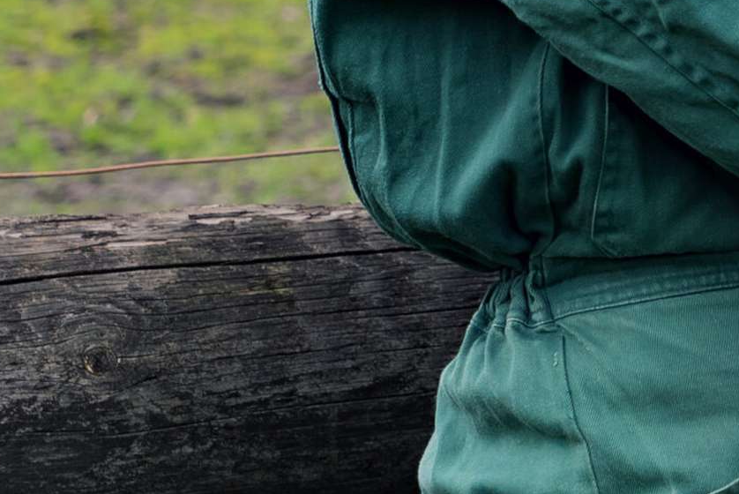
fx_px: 4971
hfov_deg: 8.4
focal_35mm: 242
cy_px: -363
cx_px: 931
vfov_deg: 5.6
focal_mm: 66
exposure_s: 1/100
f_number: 6.3
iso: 100
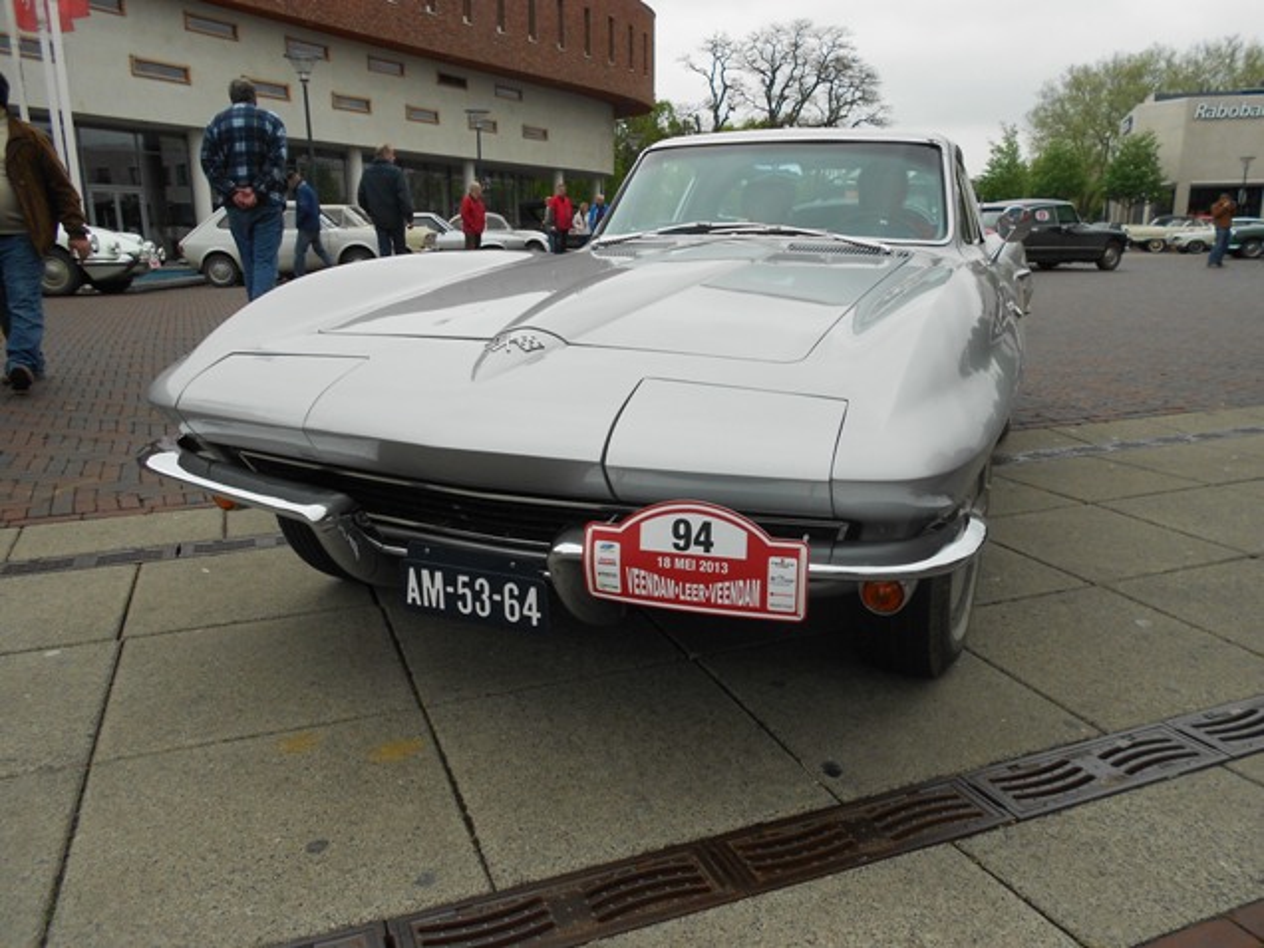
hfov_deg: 67.3
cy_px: 474
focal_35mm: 26
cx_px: 632
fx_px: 949
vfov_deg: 53.1
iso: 80
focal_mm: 4.6
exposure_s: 1/200
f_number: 3.2
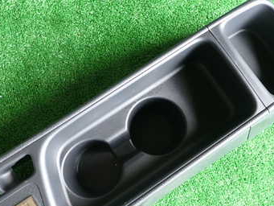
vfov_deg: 32.7
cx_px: 133
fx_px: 348
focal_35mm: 44
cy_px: 135
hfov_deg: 42.9
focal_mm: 4.5
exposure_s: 1/50
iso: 200
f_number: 2
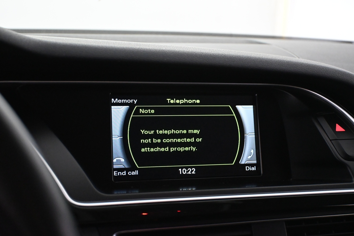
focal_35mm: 52
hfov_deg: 37.9
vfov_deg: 25.8
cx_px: 177
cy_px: 118
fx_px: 516
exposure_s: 1/60
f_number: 5.3
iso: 5600
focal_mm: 35
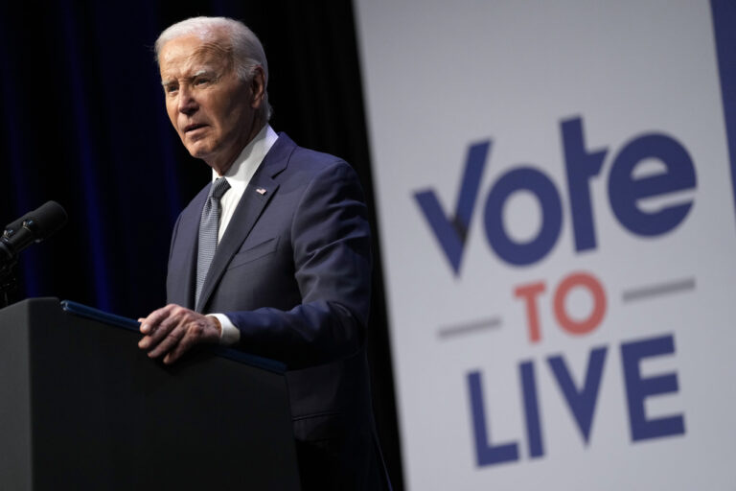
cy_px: 246
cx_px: 368
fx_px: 3434
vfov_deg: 8.2
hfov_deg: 12.2
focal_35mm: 168
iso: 2000
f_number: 3.2
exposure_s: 1/250
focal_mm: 168
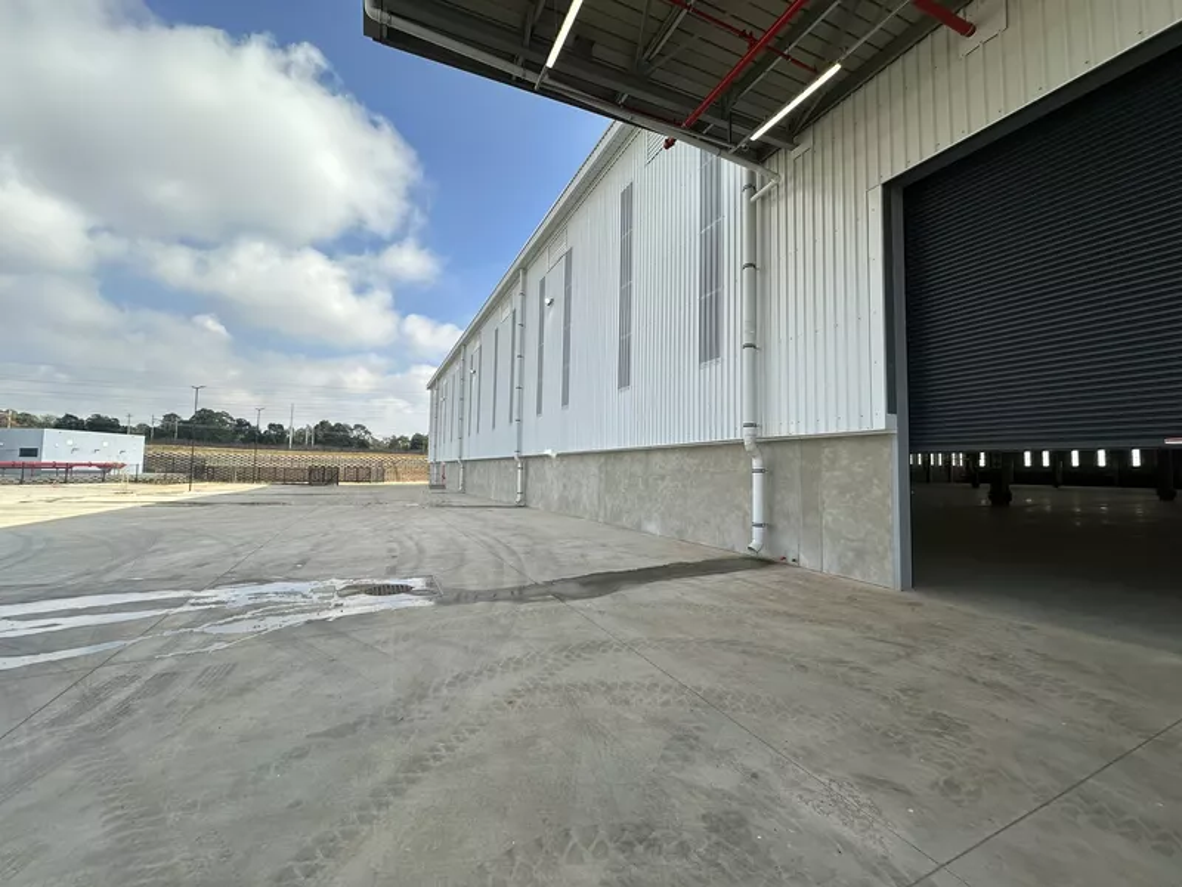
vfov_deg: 85.7
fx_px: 478
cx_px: 591
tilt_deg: +2.1
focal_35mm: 14
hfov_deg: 102.1
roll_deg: -1.2
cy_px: 444
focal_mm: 2.22
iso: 50
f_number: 2.2
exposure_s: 1/1289
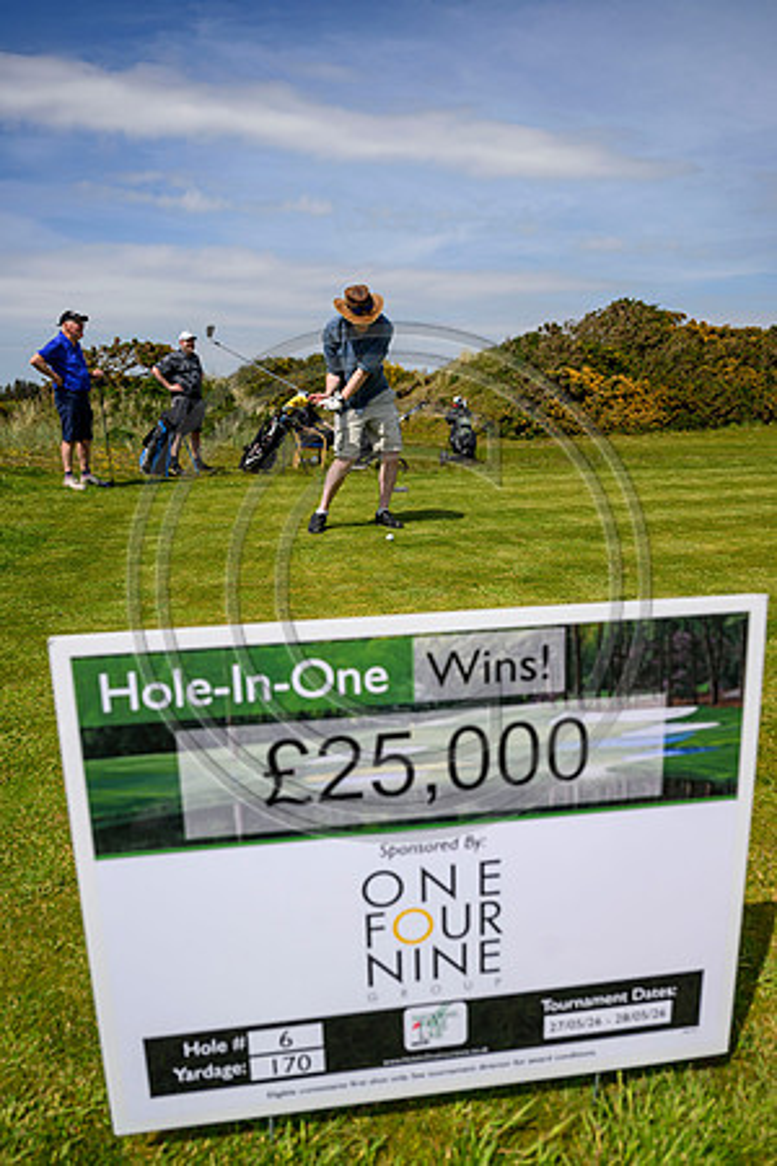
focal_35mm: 24
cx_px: 388
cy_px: 583
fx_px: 777
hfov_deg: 53.1
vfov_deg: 73.7
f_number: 4
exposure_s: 1/3200
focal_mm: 24
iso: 250
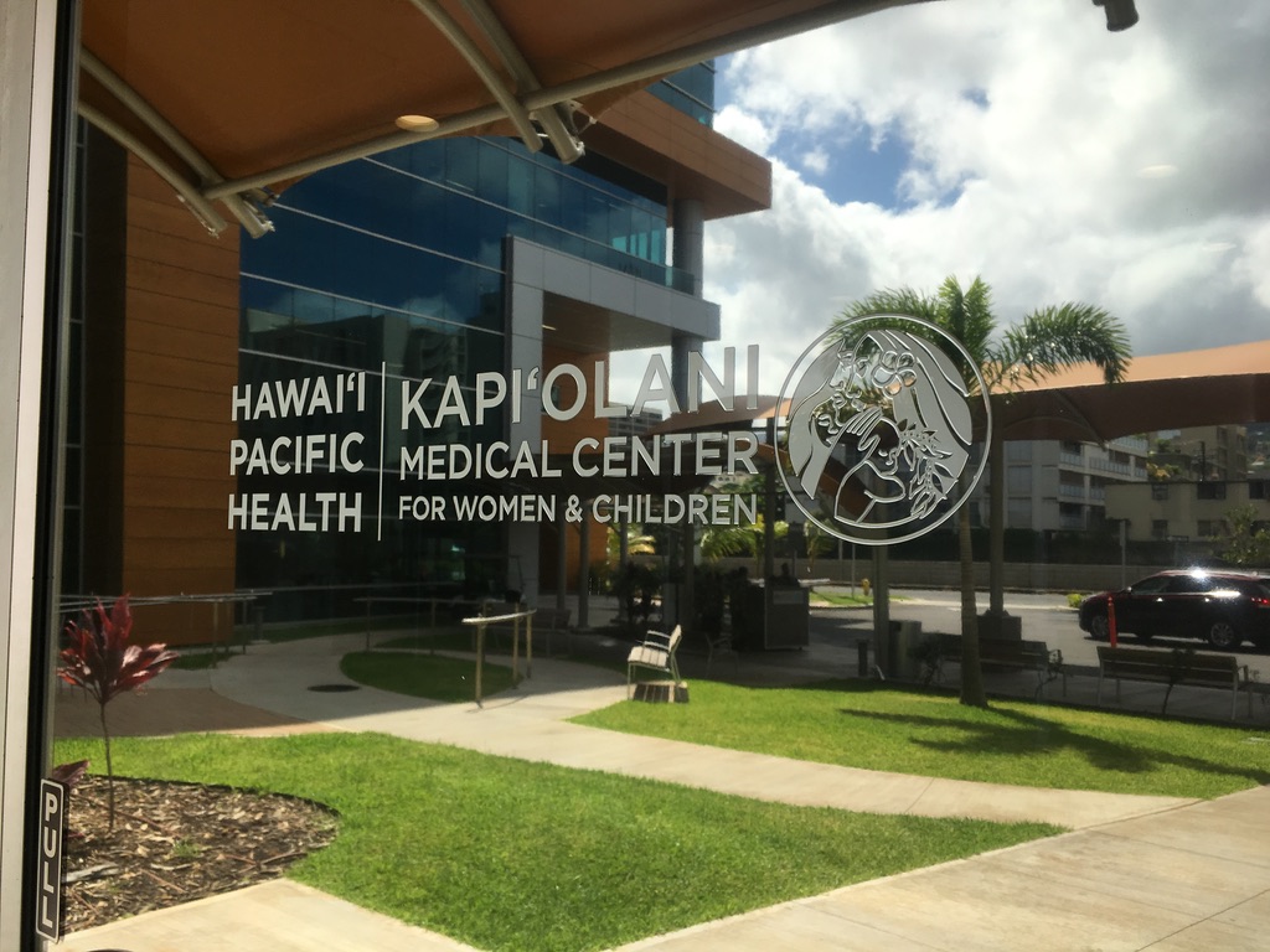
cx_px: 635
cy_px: 476
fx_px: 1064
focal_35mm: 29
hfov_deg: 61.7
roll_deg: -0.4
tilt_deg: +2.2
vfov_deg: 48.2
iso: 25
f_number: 2.2
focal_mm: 4.15
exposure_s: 1/836
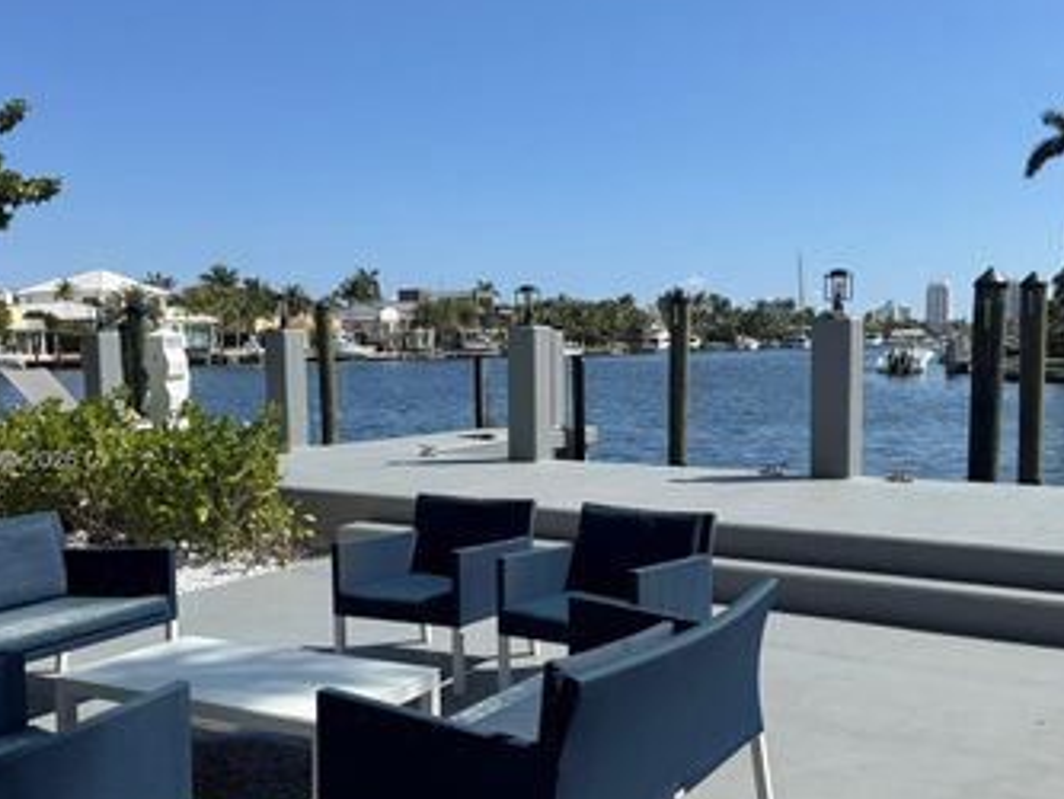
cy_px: 462
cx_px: 566
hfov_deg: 51.3
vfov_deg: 39.6
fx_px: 1107
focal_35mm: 36
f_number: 1.78
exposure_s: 1/7092
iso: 80
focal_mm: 6.76
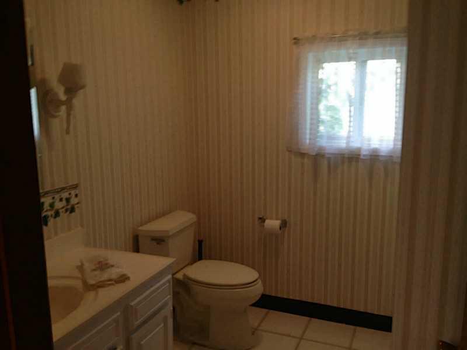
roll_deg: -1.2
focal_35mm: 33
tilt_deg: -9.6
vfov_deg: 42.9
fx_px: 445
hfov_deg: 55.4
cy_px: 175
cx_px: 234
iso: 100
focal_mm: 4.12
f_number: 2.4
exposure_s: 1/20
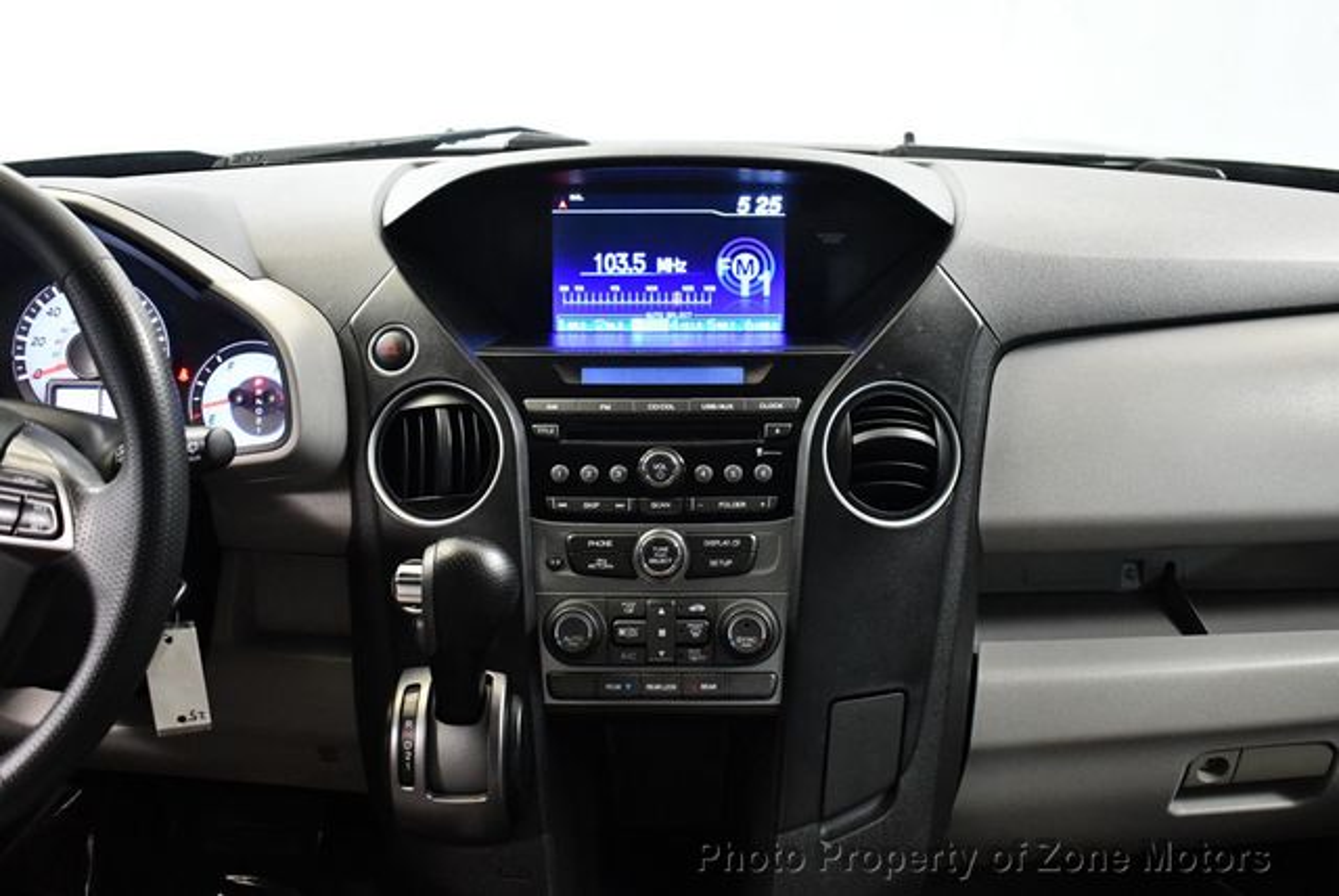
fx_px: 1340
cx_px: 670
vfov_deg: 36.9
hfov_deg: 53.1
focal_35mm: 36
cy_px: 448
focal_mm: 18
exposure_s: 1/60
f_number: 3.5
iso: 3200
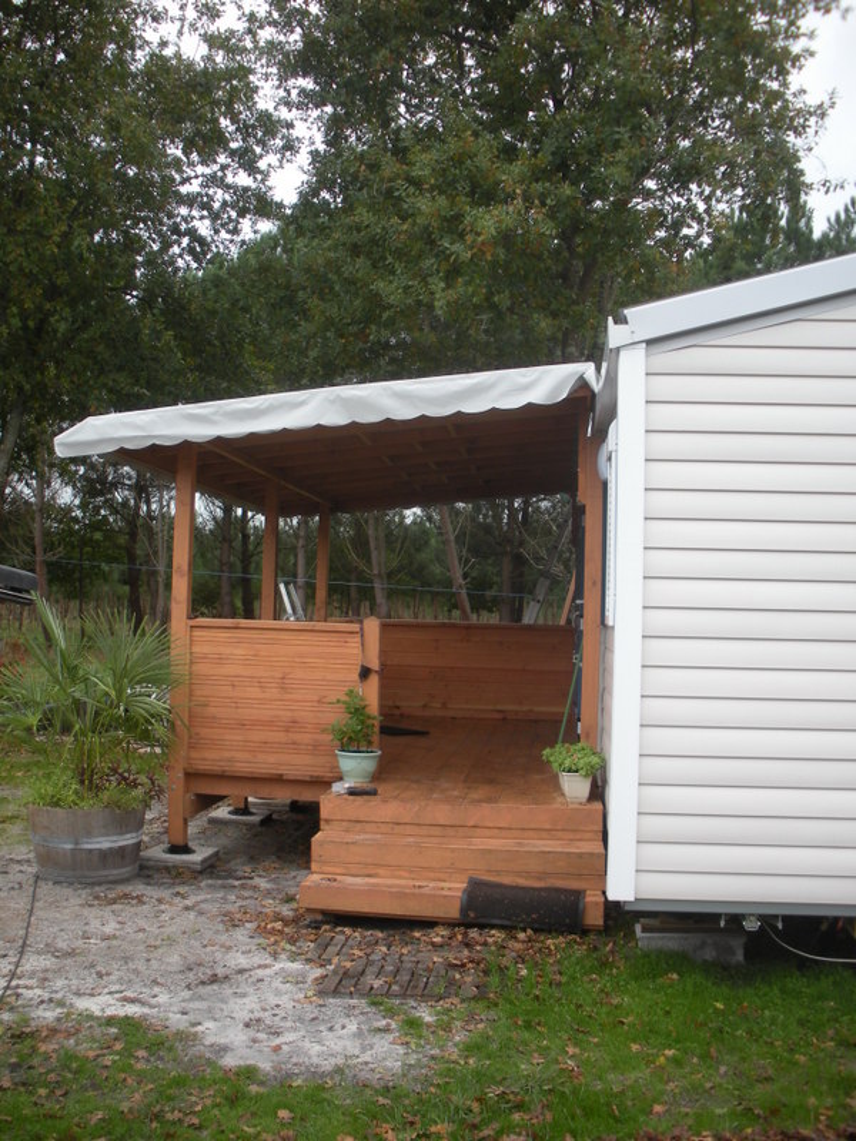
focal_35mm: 35
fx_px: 1154
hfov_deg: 40.7
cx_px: 428
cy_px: 570
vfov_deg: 52.6
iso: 64
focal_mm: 6.3
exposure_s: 1/74.7
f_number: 3.5
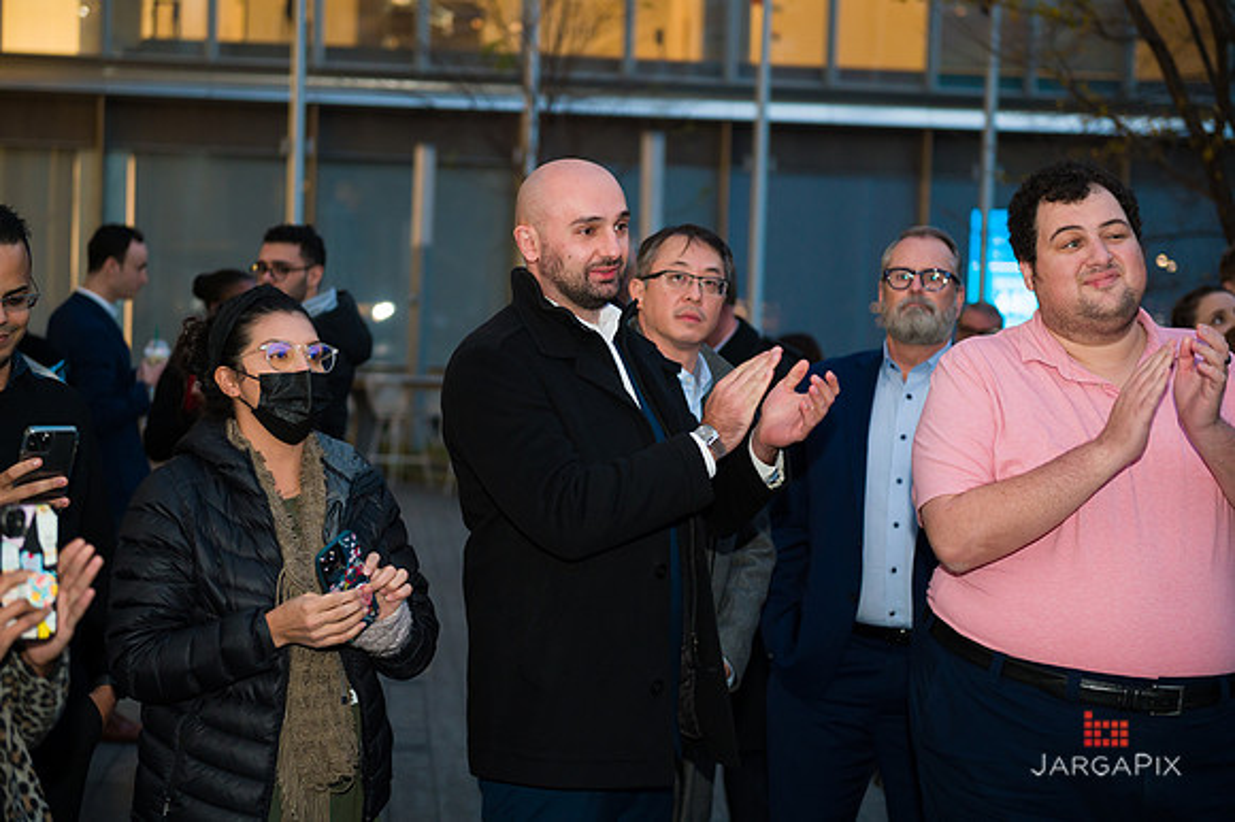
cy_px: 411
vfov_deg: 20.6
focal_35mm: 66
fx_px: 2263
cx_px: 618
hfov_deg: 30.5
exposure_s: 1/200
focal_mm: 66
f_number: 4
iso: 1250
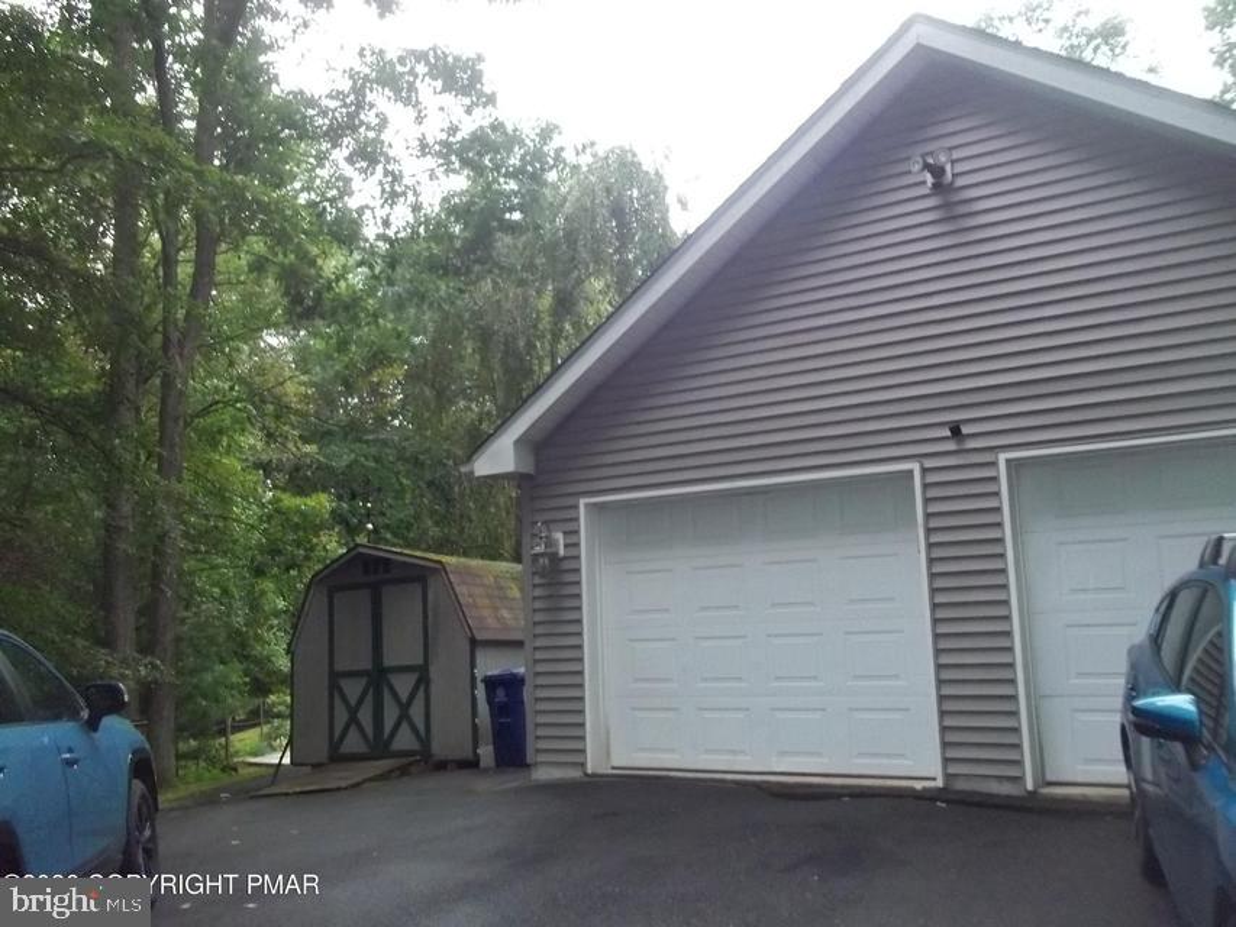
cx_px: 618
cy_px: 464
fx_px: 1143
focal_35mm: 32
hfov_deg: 56.8
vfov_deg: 44.2
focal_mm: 5.7
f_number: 2.9
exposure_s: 1/30
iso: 400
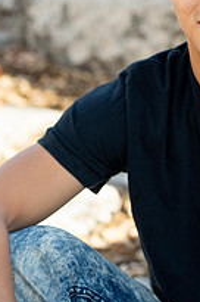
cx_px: 176
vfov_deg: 11.0
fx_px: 1564
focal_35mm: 187
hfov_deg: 7.3
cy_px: 136
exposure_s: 1/200
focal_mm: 85
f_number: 3.2
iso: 31
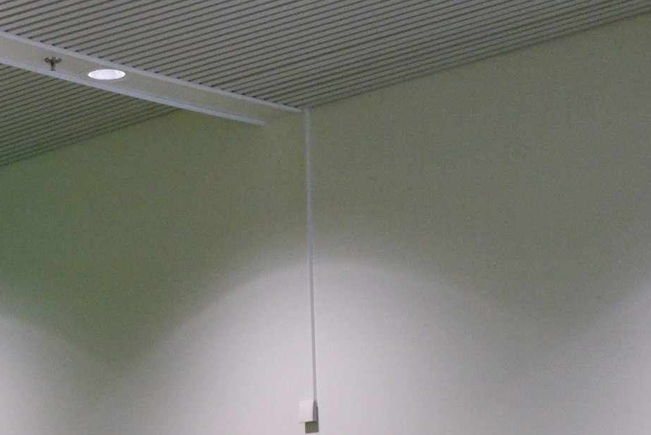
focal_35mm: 109
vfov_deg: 12.4
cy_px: 473
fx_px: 1973
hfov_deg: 18.7
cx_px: 299
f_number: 4.9
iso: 6400
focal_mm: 33.3
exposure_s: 1/180
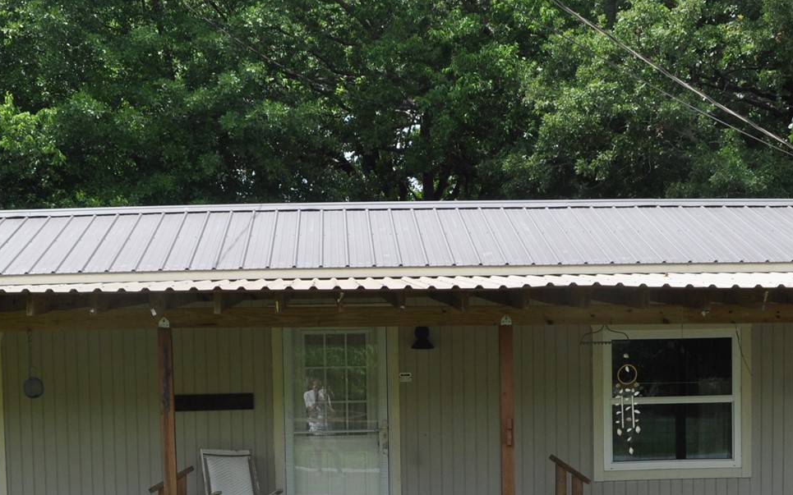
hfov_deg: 33.0
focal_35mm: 62
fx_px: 1340
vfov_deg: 20.3
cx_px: 400
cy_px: 486
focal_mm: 18
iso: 200
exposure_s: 1/200
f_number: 10
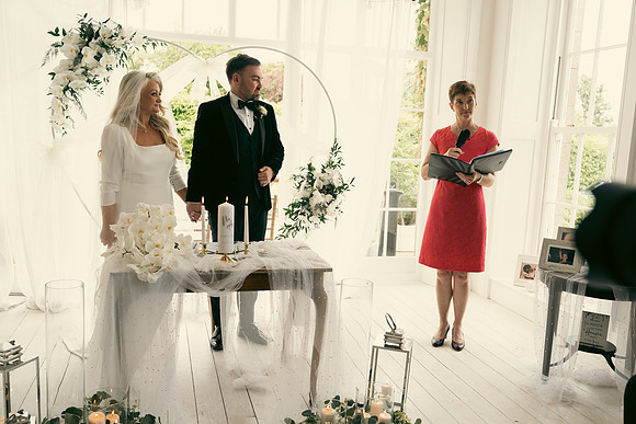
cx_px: 318
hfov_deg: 57.2
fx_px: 583
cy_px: 212
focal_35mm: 33
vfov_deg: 40.0
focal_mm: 33
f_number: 3.5
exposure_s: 1/160
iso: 125
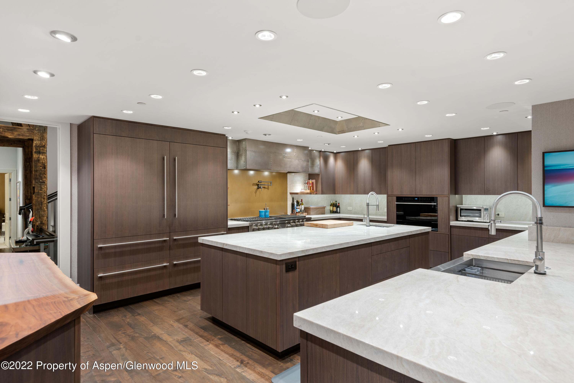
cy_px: 192
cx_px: 287
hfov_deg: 84.0
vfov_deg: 62.0
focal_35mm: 20
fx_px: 319
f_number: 7.1
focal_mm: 20
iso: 100
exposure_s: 1
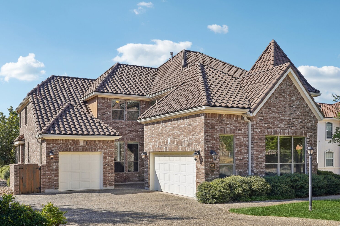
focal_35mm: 36
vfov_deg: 36.9
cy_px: 118
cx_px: 171
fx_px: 340
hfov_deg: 53.1
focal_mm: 33
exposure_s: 1/320
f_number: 8
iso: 100
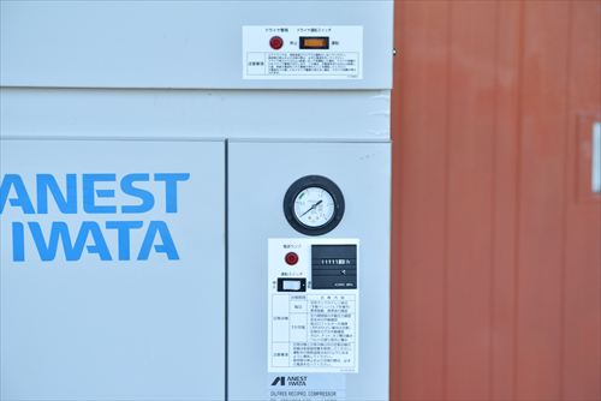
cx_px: 300
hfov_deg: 18.9
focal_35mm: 108
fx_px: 1804
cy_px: 200
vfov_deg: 12.7
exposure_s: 1/200
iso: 1250
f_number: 6.3
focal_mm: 72
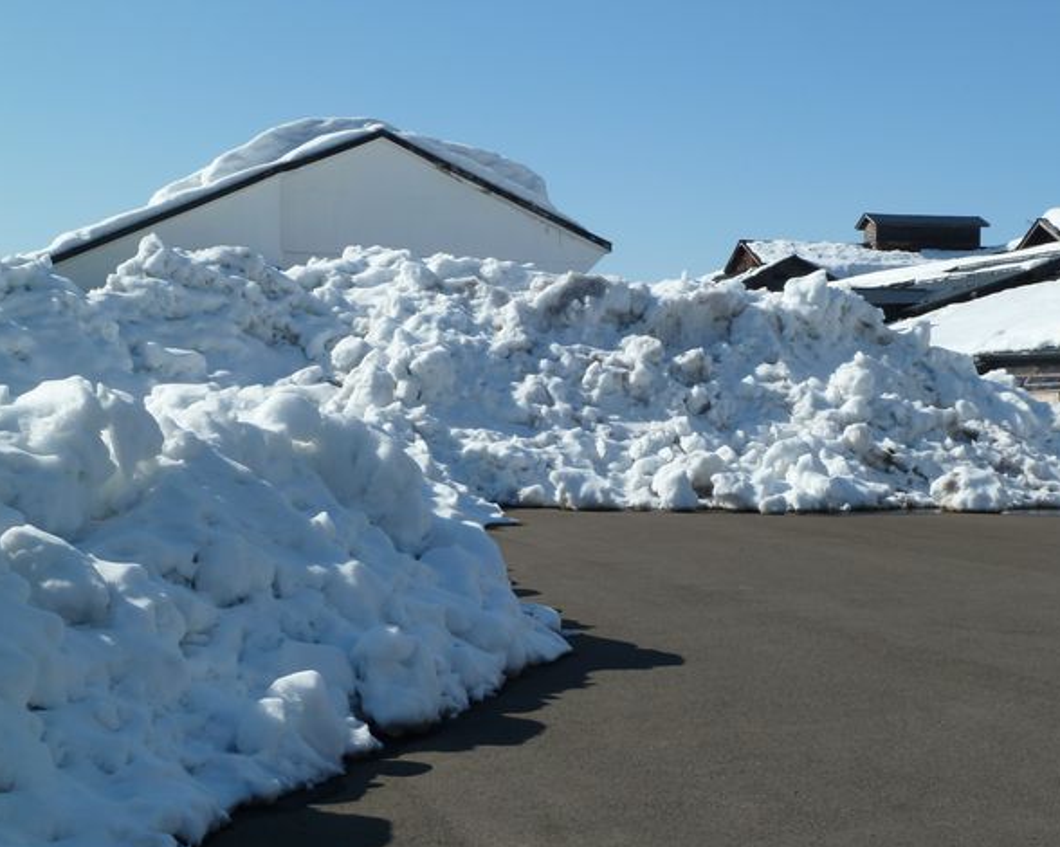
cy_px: 431
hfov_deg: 36.7
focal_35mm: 51
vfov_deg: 29.7
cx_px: 566
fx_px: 1599
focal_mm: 7.9
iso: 80
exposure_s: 1/500
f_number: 5.6
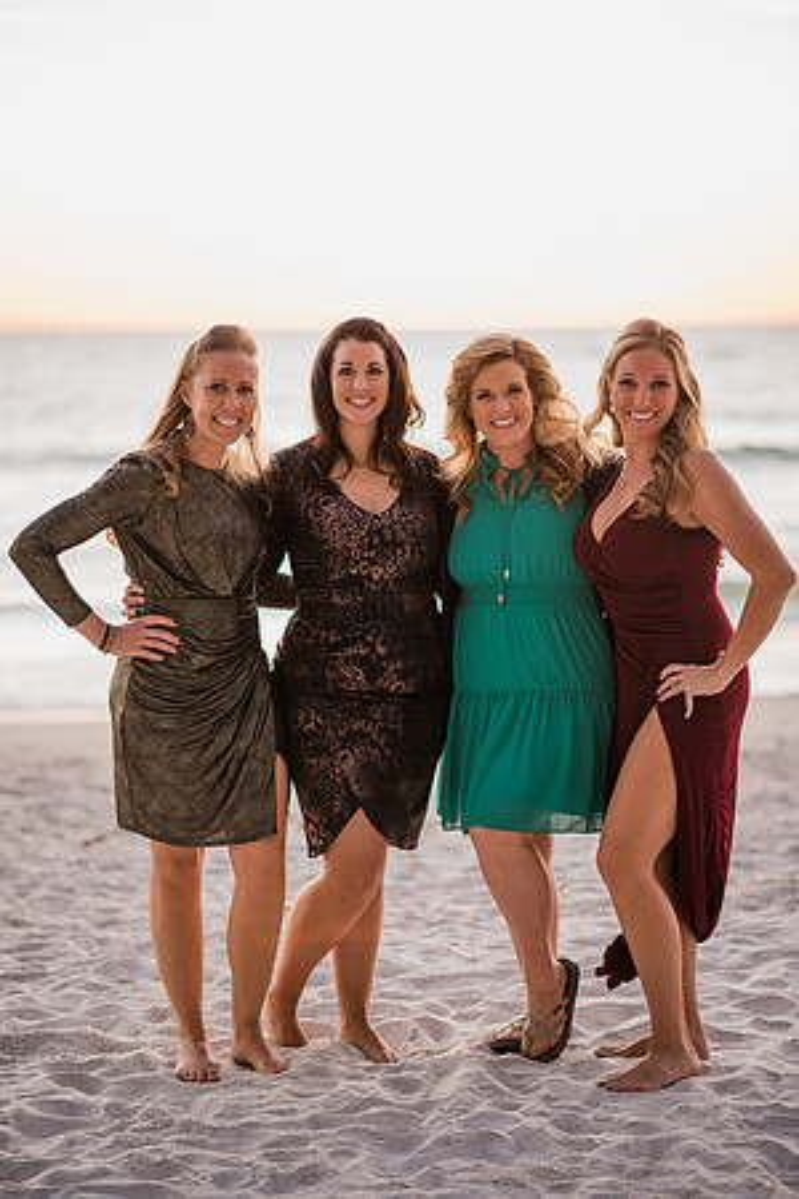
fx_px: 2830
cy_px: 600
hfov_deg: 16.1
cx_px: 400
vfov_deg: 23.9
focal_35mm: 85
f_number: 2
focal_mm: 85
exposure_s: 1/125
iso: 160
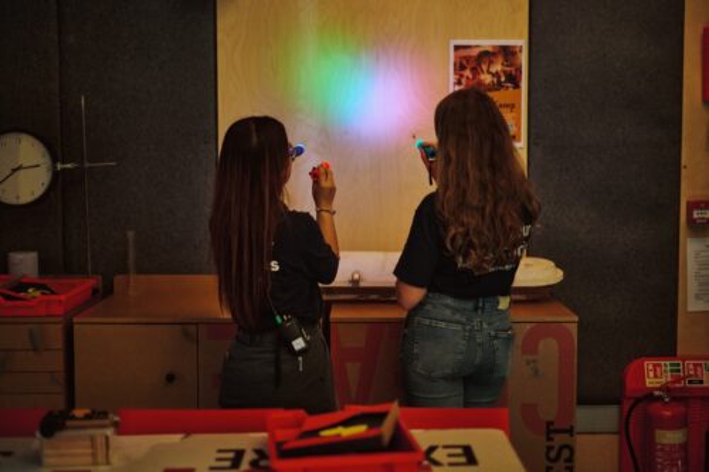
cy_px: 236
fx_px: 984
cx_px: 354
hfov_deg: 39.6
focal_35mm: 50
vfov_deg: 27.0
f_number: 1.6
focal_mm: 50
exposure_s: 1/125
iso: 1250
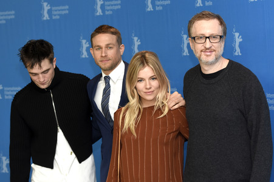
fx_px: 799
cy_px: 91
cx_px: 137
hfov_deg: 19.5
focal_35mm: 105
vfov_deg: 13.0
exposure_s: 1/320
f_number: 3.5
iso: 800
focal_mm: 70
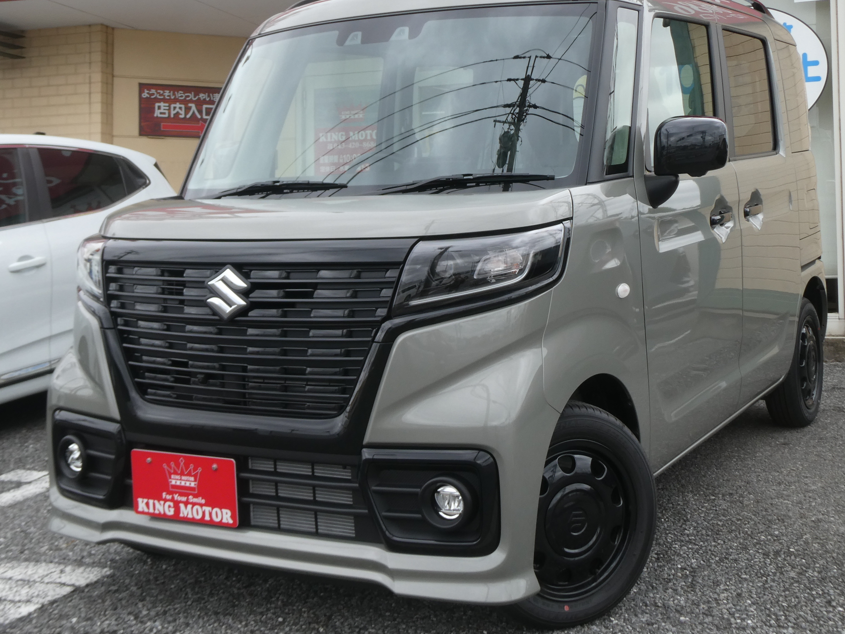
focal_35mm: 47
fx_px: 1147
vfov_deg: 30.7
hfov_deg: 40.4
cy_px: 226
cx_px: 408
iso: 80
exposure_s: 1/125
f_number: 4.5
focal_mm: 5.8
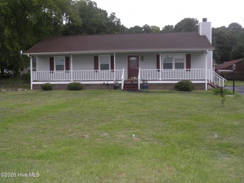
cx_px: 122
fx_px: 247
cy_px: 92
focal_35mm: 35
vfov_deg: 40.7
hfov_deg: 52.6
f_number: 3.1
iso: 125
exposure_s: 1/50
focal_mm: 6.3
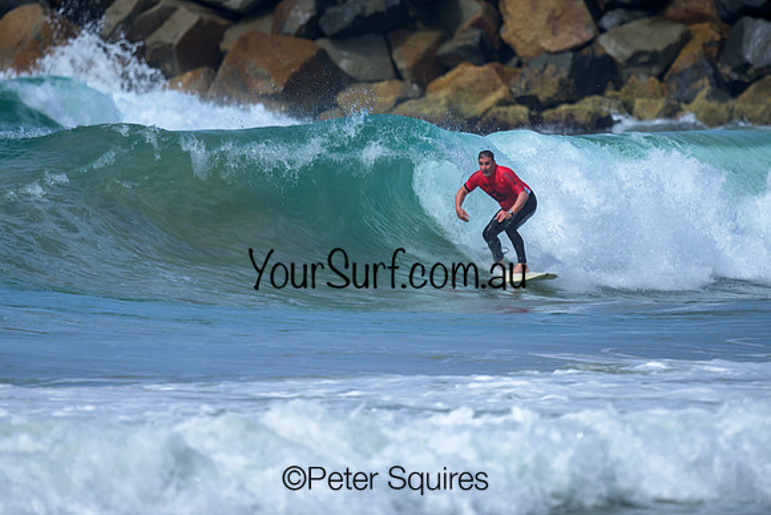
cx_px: 377
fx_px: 23559
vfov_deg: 1.3
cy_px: 202
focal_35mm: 1100
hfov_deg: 1.9
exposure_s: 1/2000
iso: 250
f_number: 6.3
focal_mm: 800
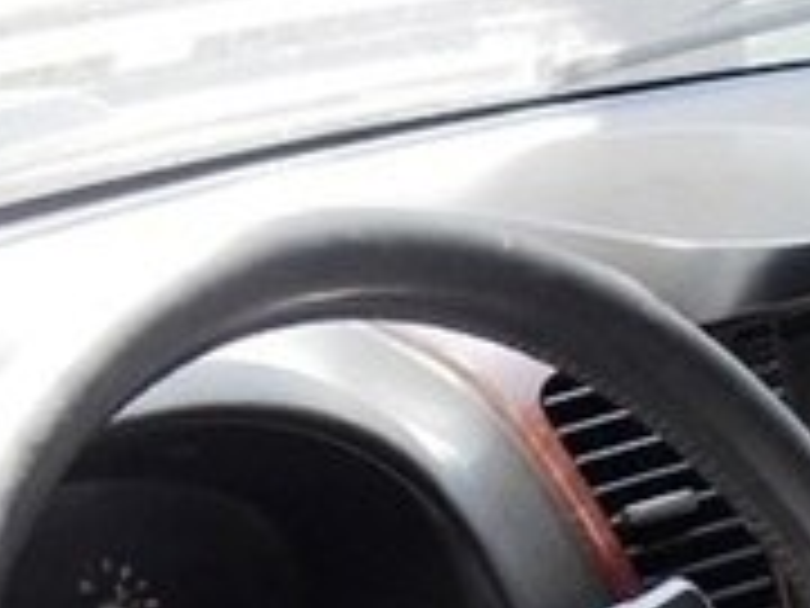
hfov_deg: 15.6
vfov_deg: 11.3
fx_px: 2925
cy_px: 939
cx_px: 693
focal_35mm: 125
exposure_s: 1/90
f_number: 2.8
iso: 80
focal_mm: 6.3
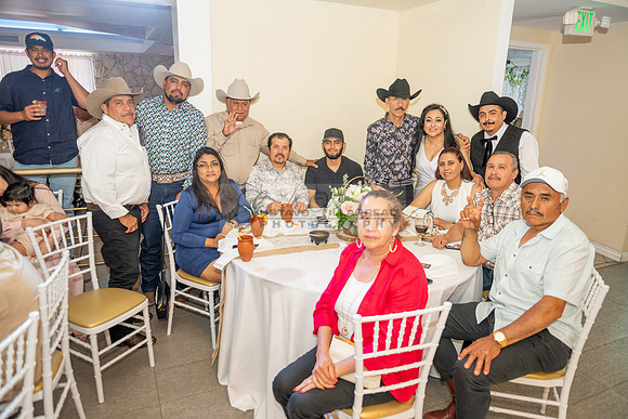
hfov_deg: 73.7
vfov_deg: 53.2
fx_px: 419
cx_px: 314
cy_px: 210
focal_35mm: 24
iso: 800
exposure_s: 1/160
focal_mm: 24
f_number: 3.2
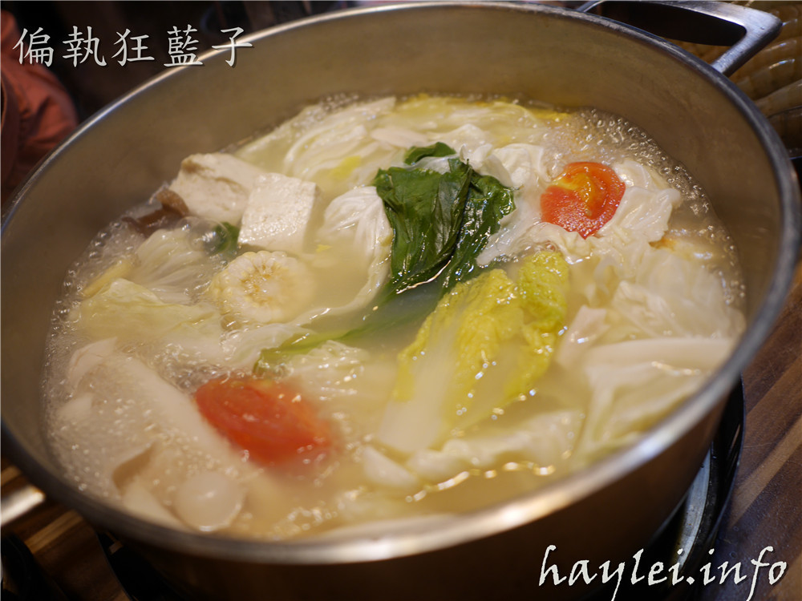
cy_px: 300
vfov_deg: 46.8
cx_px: 401
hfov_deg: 60.0
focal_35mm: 30
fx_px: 695
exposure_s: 1/100
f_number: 1.7
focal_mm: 15
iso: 200
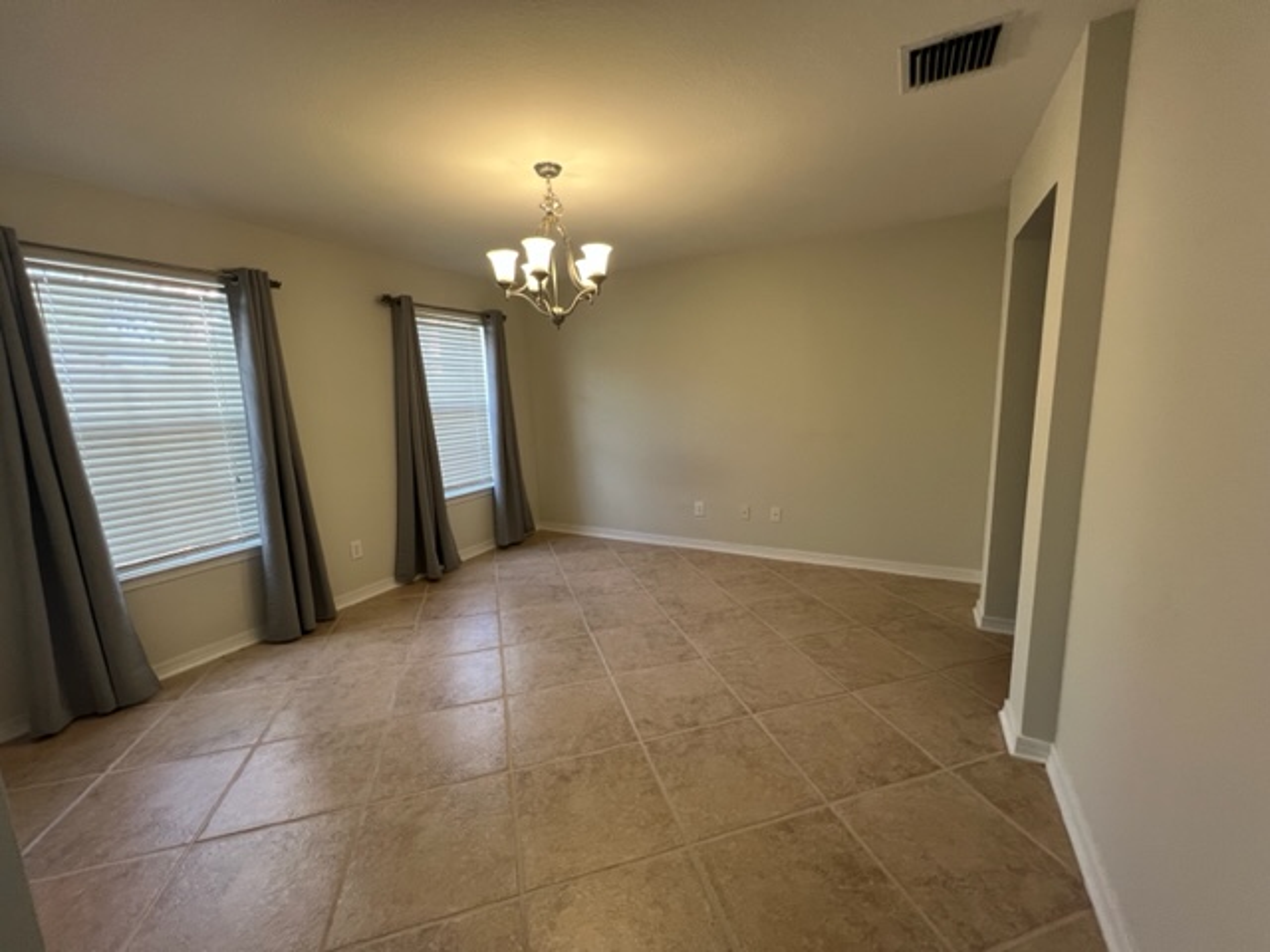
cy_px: 476
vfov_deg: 89.9
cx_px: 635
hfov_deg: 106.2
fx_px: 477
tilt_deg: -8.8
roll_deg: +2.0
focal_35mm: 13
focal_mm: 1.57
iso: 125
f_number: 1.8
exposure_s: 1/60
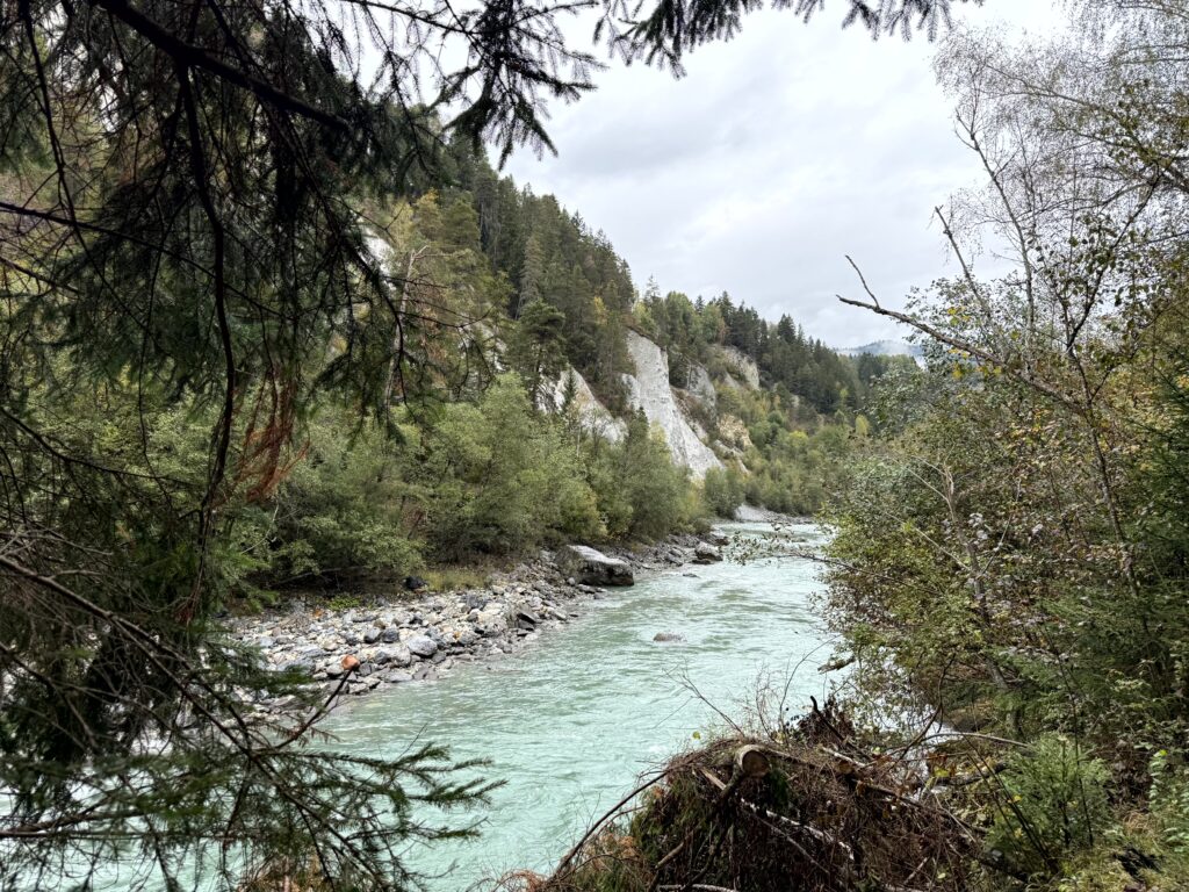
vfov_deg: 56.8
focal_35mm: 24
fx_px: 824
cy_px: 446
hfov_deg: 71.6
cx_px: 594
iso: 80
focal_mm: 6.76
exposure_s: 1/1091
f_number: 1.78
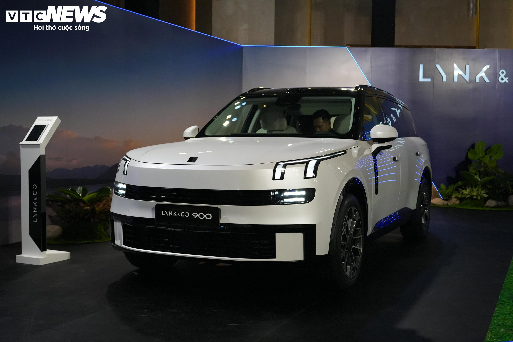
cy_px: 171
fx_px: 598
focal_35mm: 42
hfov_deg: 46.4
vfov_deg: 31.9
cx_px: 256
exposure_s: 1/160
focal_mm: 28
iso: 5000
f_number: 2.8
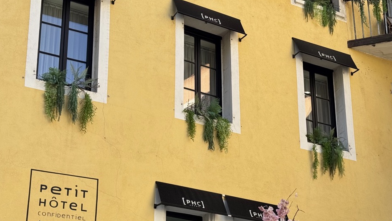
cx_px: 268
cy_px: 164
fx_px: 811
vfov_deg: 15.4
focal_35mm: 78
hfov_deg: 27.0
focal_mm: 6.76
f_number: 1.78
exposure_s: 1/854
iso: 64
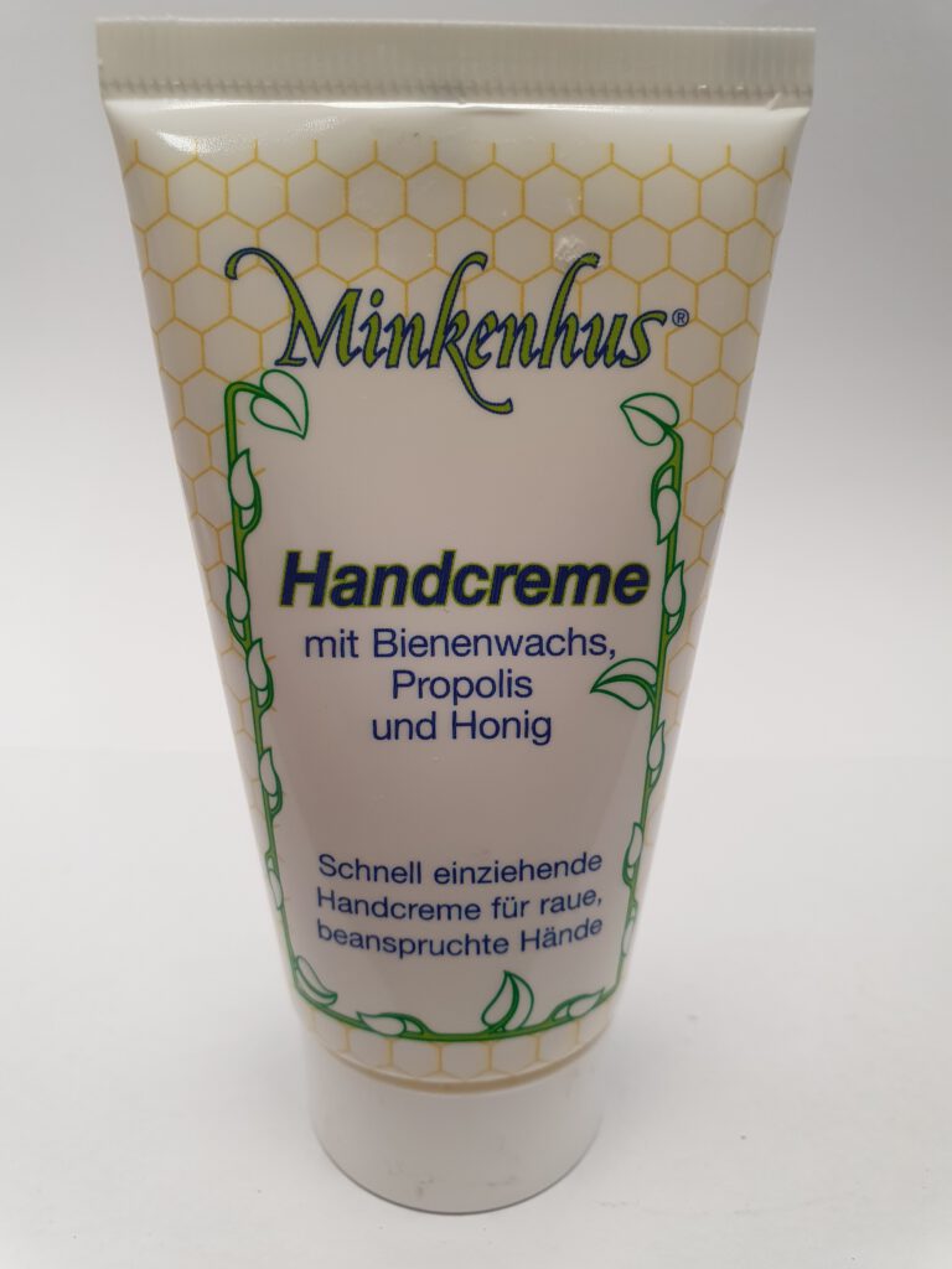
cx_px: 476
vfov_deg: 67.3
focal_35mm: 26
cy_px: 634
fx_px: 953
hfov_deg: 53.1
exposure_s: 1/100
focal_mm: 4.32
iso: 125
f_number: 2.4
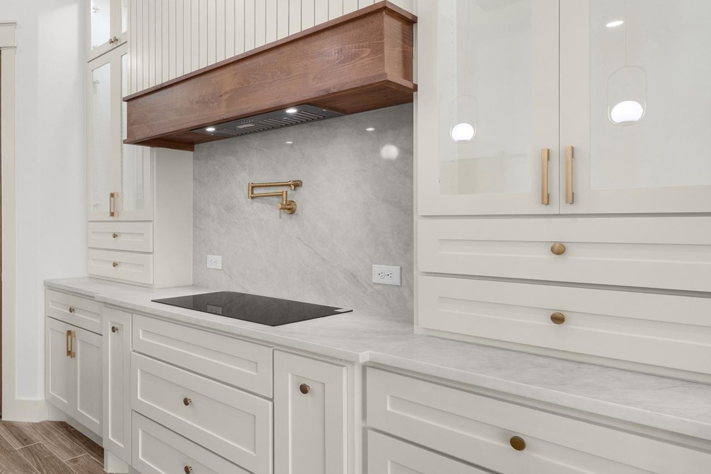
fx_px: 474
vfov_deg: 53.1
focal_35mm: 24
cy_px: 221
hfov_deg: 69.0
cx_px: 178
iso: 400
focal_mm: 10
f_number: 10
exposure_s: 1/8
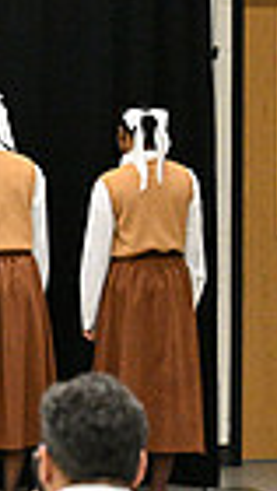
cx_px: -586
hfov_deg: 3.9
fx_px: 3947
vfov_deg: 7.1
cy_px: 251
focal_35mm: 303
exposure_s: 1/800
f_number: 2.8
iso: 6400
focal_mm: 70
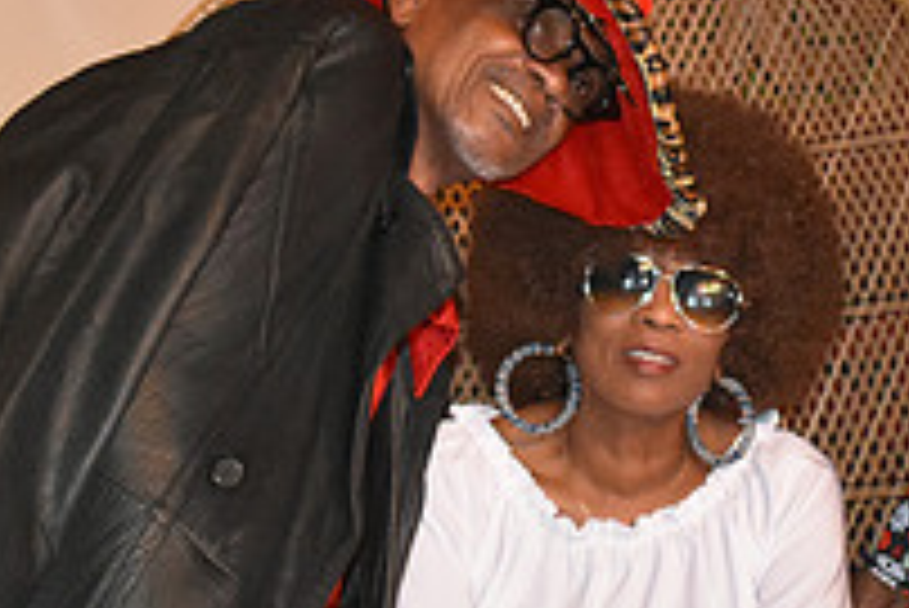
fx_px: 2830
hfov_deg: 18.2
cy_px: 254
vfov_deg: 12.2
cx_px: 648
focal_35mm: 112
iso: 6400
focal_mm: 26
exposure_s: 1/60
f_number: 4
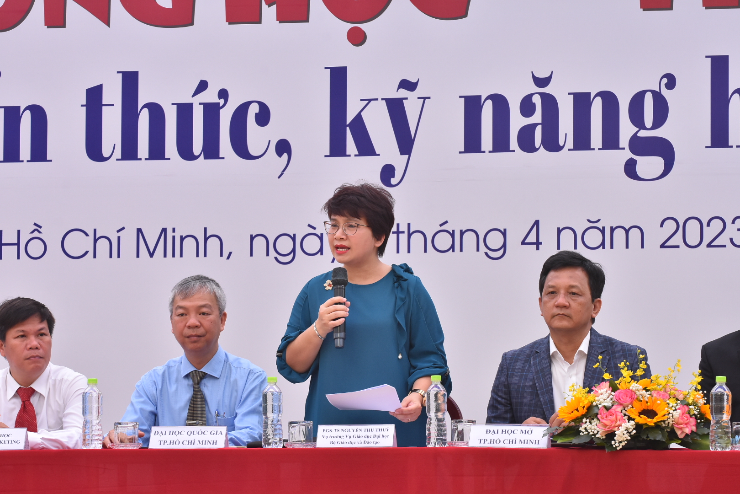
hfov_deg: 10.5
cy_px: 247
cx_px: 370
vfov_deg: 7.0
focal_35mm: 195
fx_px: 4008
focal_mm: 130
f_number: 9
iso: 800
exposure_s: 1/250
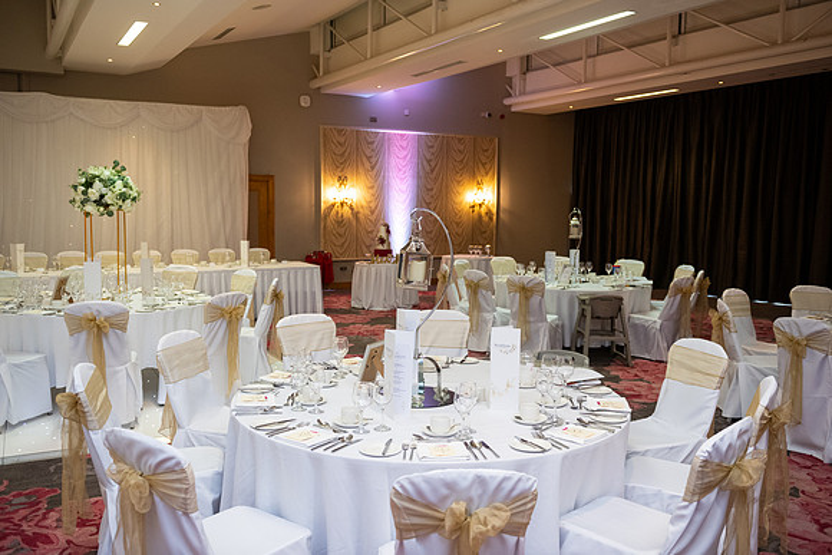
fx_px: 740
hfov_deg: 58.7
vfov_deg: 41.1
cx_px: 416
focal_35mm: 32
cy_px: 278
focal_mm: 32
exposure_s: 1/160
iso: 1250
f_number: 3.5
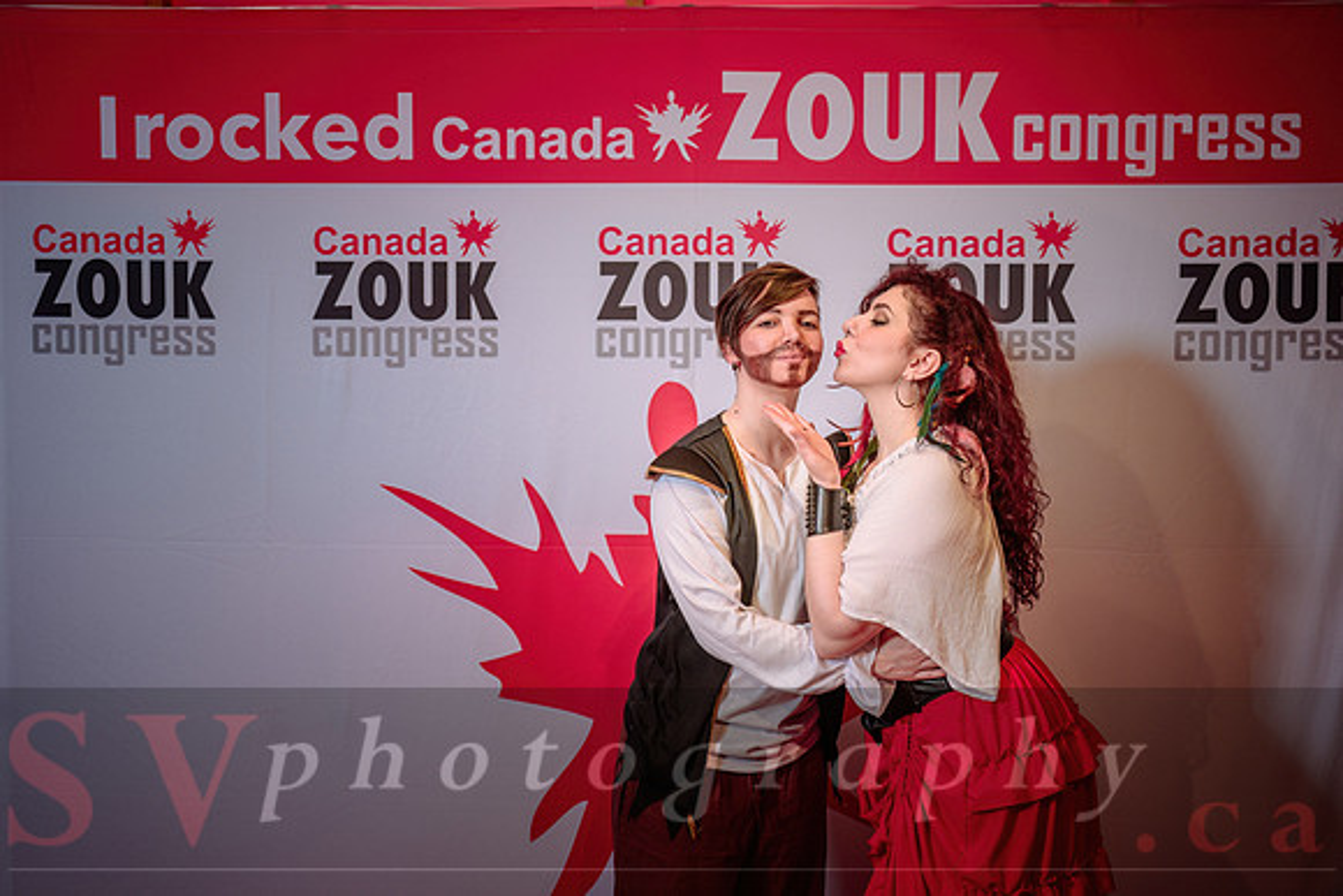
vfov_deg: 37.9
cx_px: 672
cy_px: 448
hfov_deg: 54.4
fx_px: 1306
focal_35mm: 35
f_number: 4.5
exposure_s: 1/125
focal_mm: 35
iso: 320
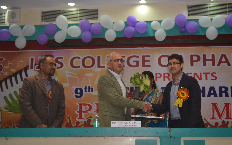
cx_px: 115
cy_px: 78
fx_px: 354
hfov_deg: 36.3
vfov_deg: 23.1
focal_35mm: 56
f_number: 5.6
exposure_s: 1/80
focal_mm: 36
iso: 800
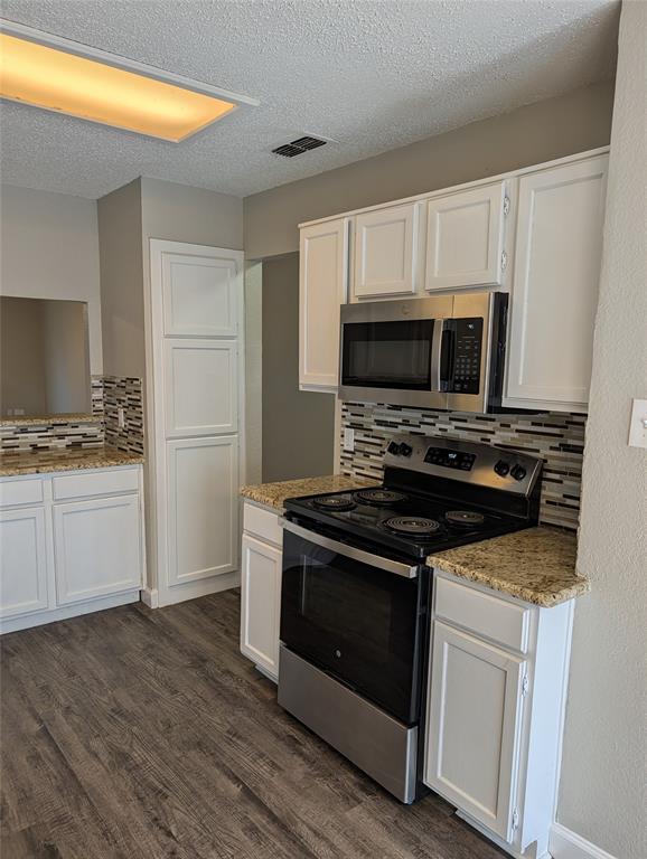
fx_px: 597
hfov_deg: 56.9
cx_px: 324
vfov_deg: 71.5
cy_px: 430
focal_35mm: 24
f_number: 1.68
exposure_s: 1/120
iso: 43
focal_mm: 6.9
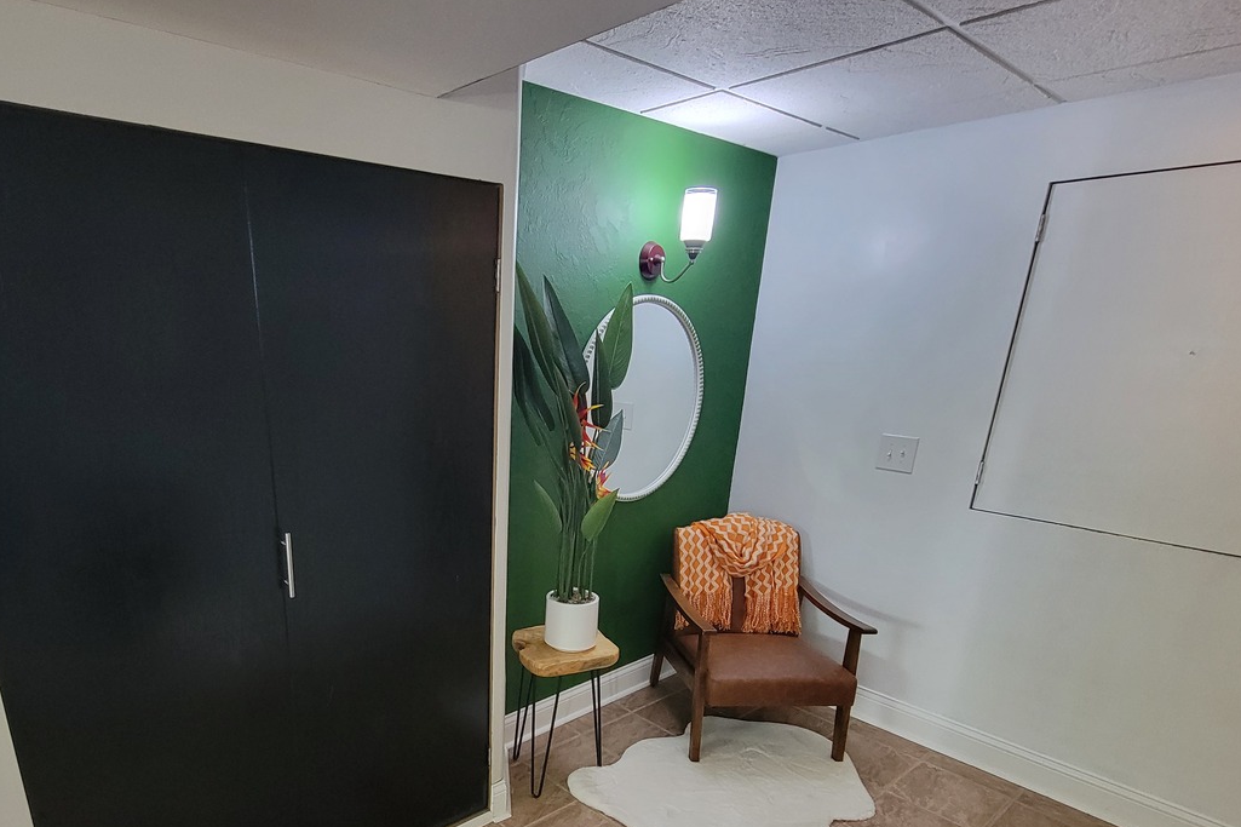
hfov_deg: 85.7
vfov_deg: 62.0
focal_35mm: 19
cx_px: 492
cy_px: 587
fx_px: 655
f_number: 2.2
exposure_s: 1/30
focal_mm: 2.2
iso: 500
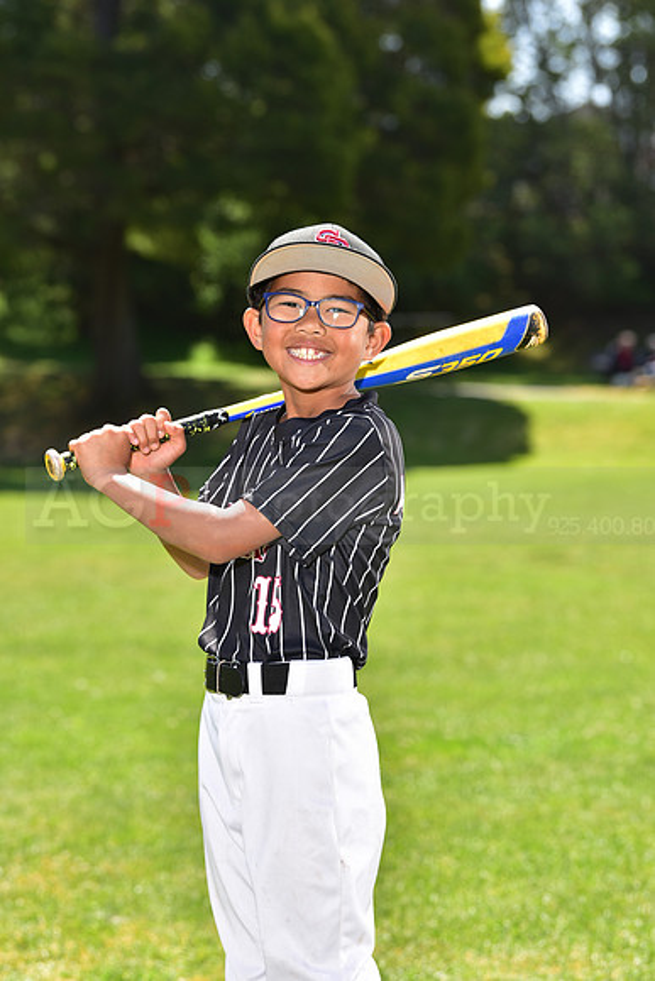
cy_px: 490
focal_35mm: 116
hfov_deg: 11.8
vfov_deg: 17.6
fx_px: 3164
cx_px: 328
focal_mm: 116
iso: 100
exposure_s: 1/250
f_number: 5
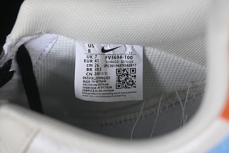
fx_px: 477
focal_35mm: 75
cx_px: 114
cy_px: 76
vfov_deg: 18.2
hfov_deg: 27.0
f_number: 7.1
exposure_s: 1/80
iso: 160
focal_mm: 50
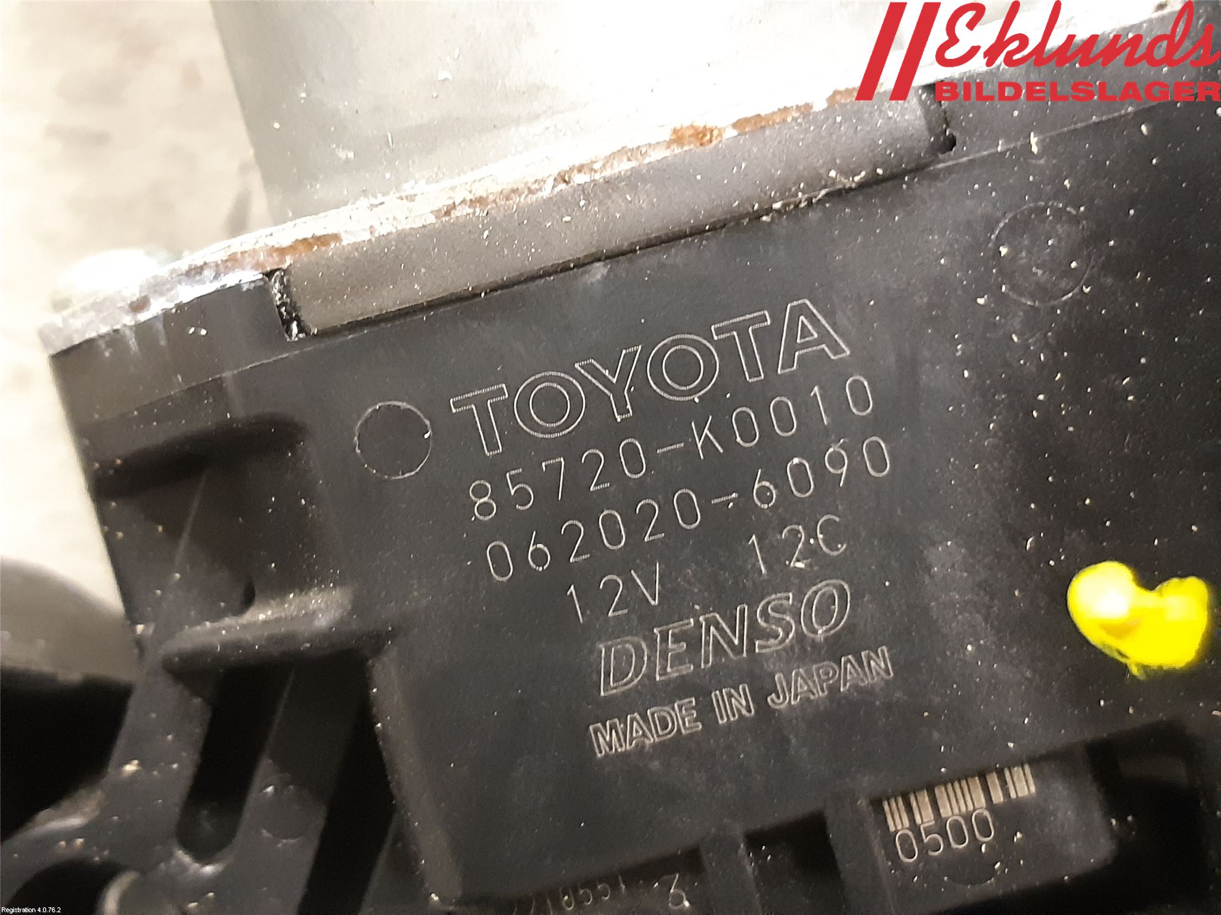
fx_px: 917
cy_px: 458
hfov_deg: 67.3
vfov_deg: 53.1
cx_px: 610
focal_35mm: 26
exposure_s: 1/25
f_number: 1.7
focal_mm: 3.93
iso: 640
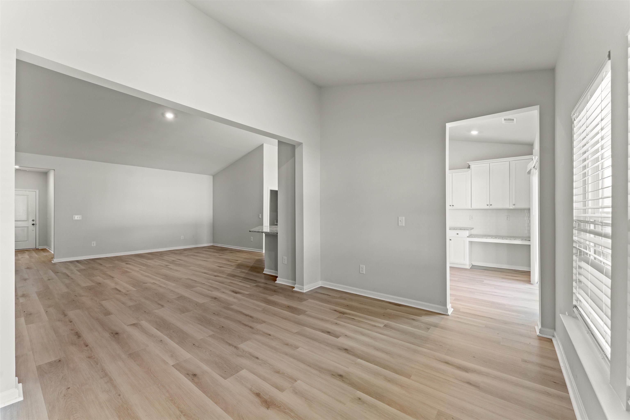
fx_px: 245
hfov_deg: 104.3
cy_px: 210
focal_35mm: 14
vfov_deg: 81.2
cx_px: 315
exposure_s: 1/2
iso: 320
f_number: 7.1
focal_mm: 14
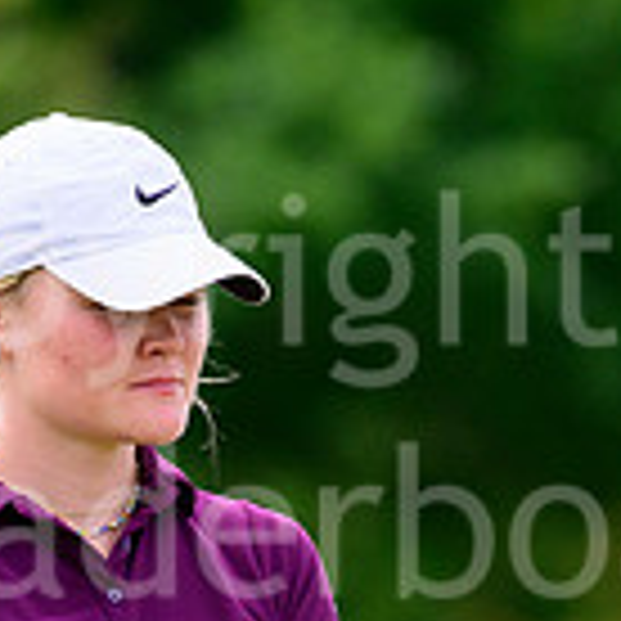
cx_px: 338
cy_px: 565
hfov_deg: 1.3
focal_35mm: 1353
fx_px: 27461
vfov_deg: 1.3
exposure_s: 1/2000
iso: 1000
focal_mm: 380
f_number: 5.6
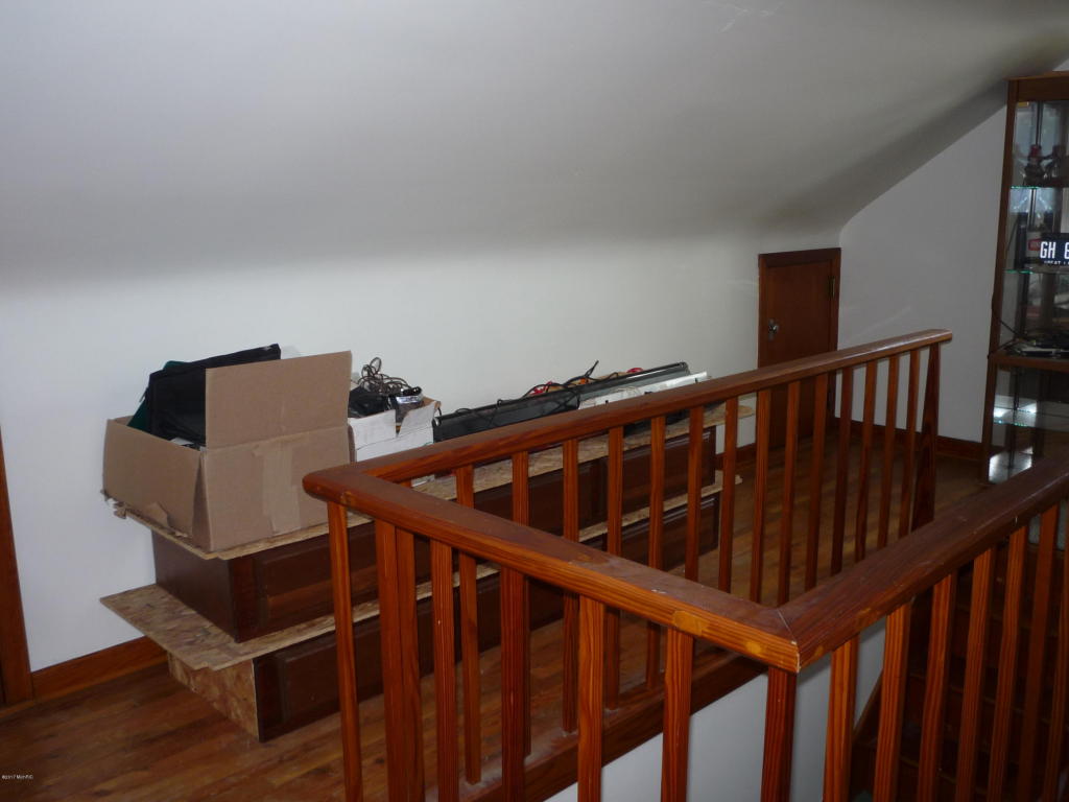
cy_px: 401
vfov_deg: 44.2
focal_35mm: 32
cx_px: 534
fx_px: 988
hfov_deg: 56.8
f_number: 3.3
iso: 125
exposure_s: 1/30
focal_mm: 5.2
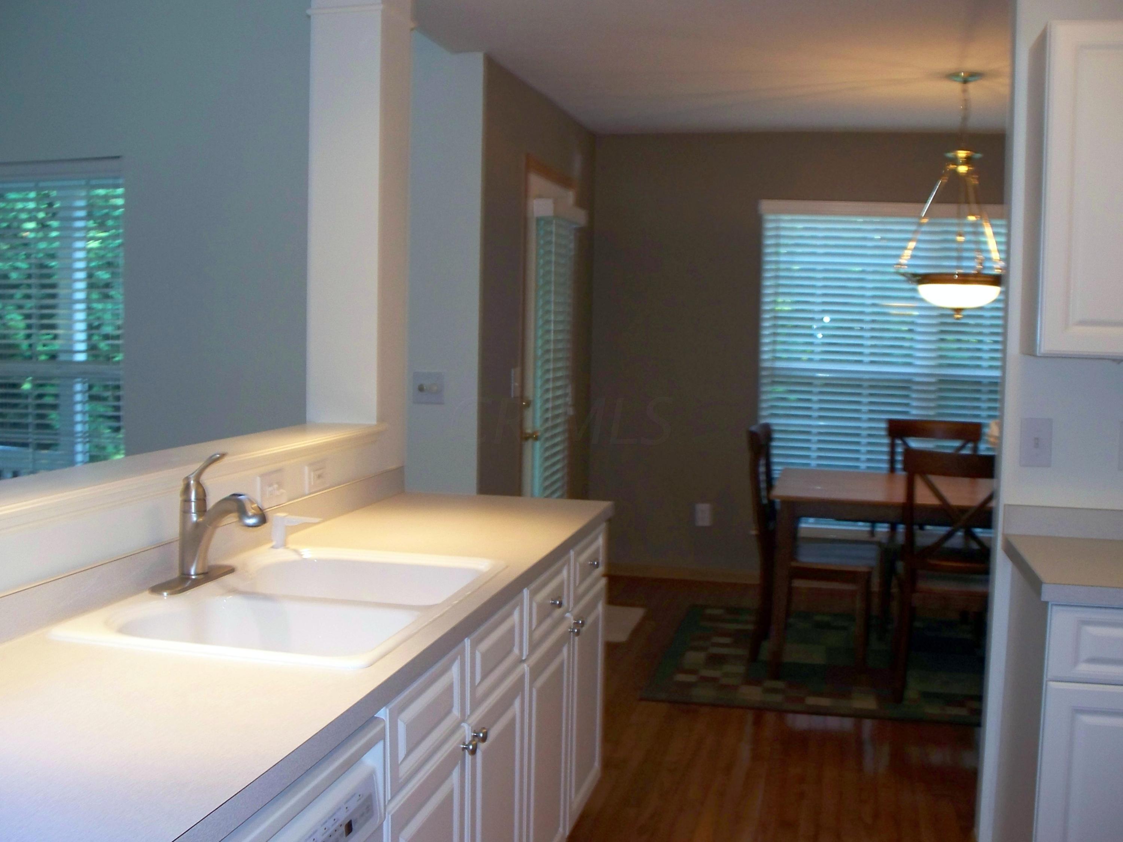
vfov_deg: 39.7
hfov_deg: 51.4
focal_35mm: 36
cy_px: 421
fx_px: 1168
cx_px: 562
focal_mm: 7.54
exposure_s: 1/60
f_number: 2.8
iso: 200
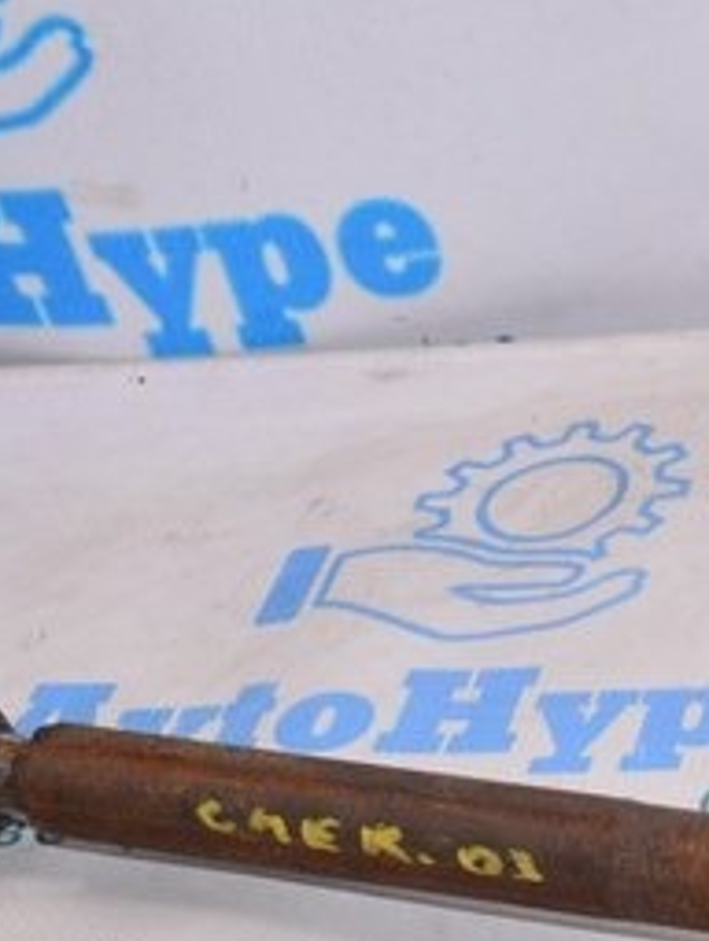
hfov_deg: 12.7
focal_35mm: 104
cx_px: 1359
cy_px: 1039
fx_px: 2833
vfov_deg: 18.2
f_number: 8
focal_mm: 18
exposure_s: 1/160
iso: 1600
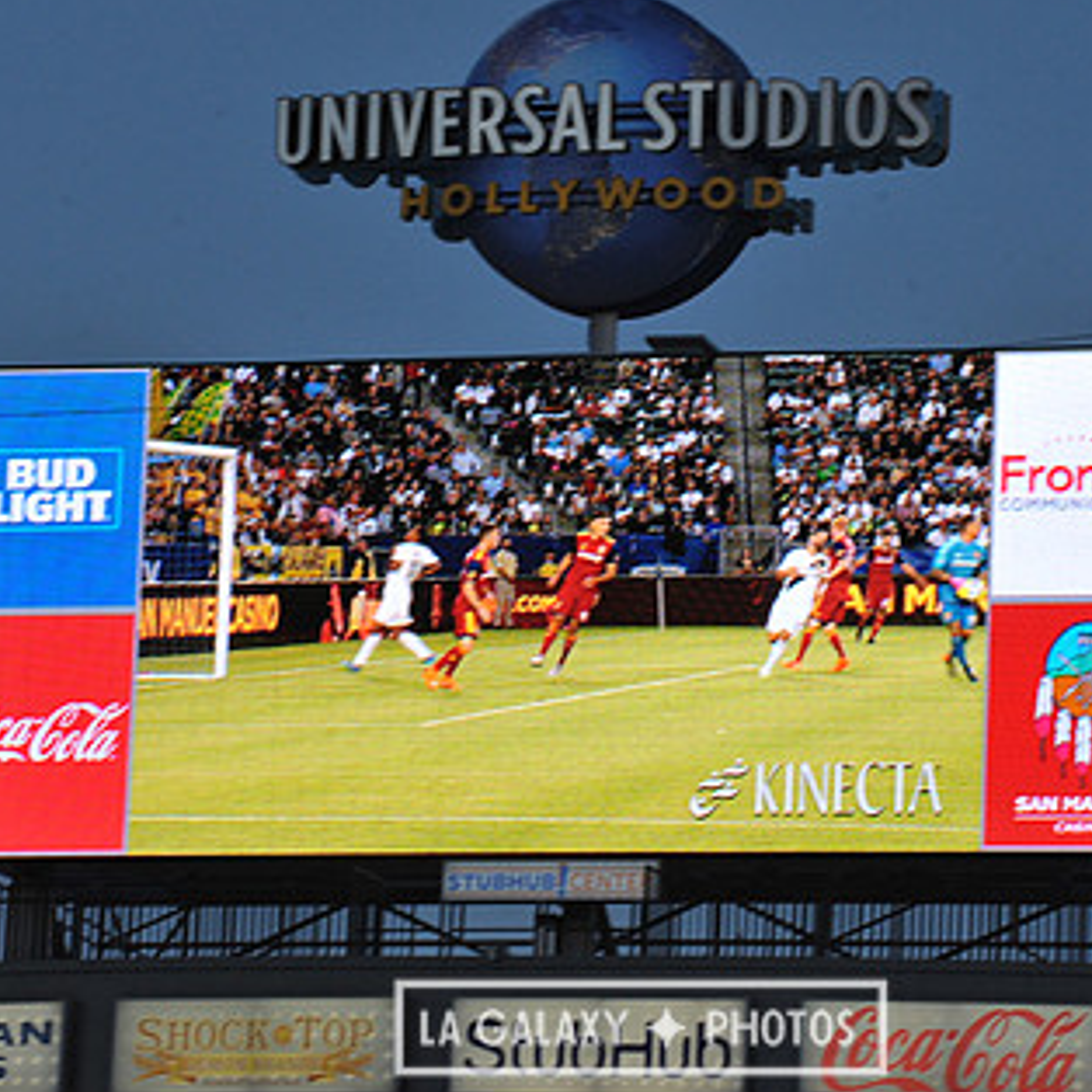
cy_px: 504
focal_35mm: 282
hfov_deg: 6.2
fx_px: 10065
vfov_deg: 6.2
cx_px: 640
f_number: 10
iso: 1250
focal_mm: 180
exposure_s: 1/400
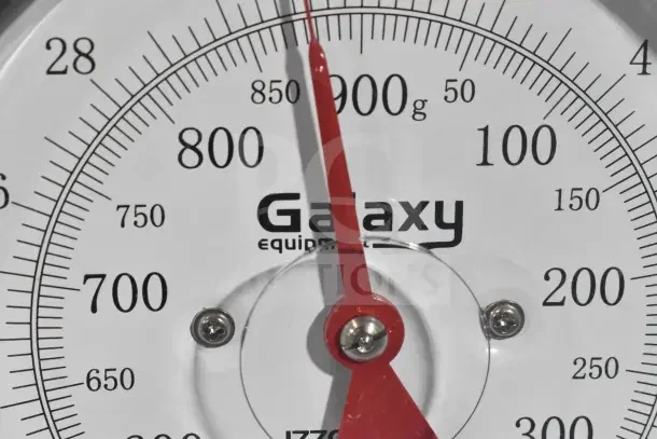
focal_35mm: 82
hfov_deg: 24.6
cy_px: 220
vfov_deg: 16.6
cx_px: 328
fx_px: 1506
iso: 6400
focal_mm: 55
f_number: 8
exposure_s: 1/250
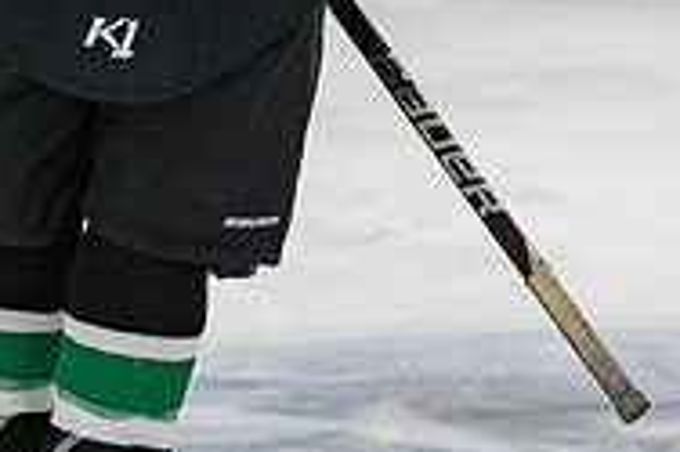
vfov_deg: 1.3
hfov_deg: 2.0
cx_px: 71
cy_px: -262
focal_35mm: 1037
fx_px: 19570
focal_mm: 165
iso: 2000
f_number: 3.5
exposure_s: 1/800
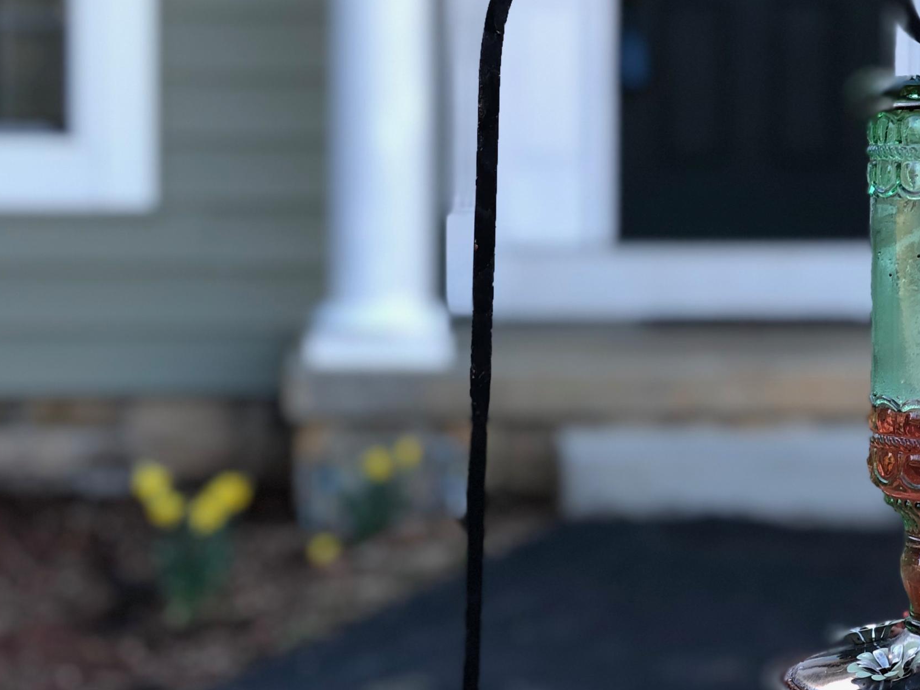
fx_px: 2472
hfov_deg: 21.1
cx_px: 412
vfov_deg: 15.9
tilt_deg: -2.6
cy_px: 229
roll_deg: -1.0
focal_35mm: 93
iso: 16
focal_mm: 6
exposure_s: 1/60
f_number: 2.4
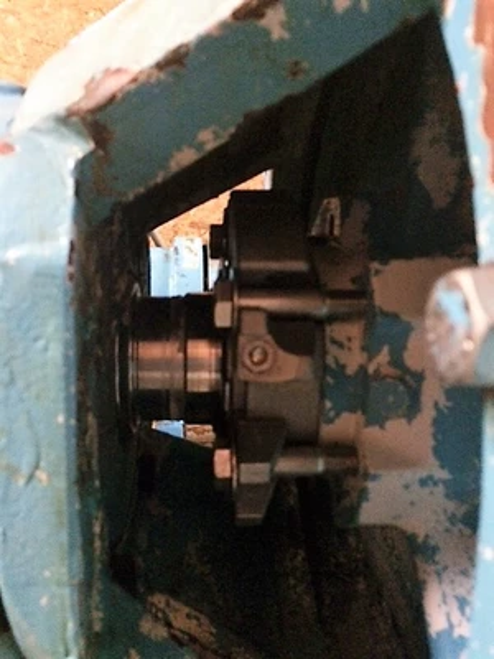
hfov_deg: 48.2
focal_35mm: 29
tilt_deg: -10.2
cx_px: 247
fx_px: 552
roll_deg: -1.0
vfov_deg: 61.7
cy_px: 330
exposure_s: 1/15
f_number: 2.2
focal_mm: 4.15
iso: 640
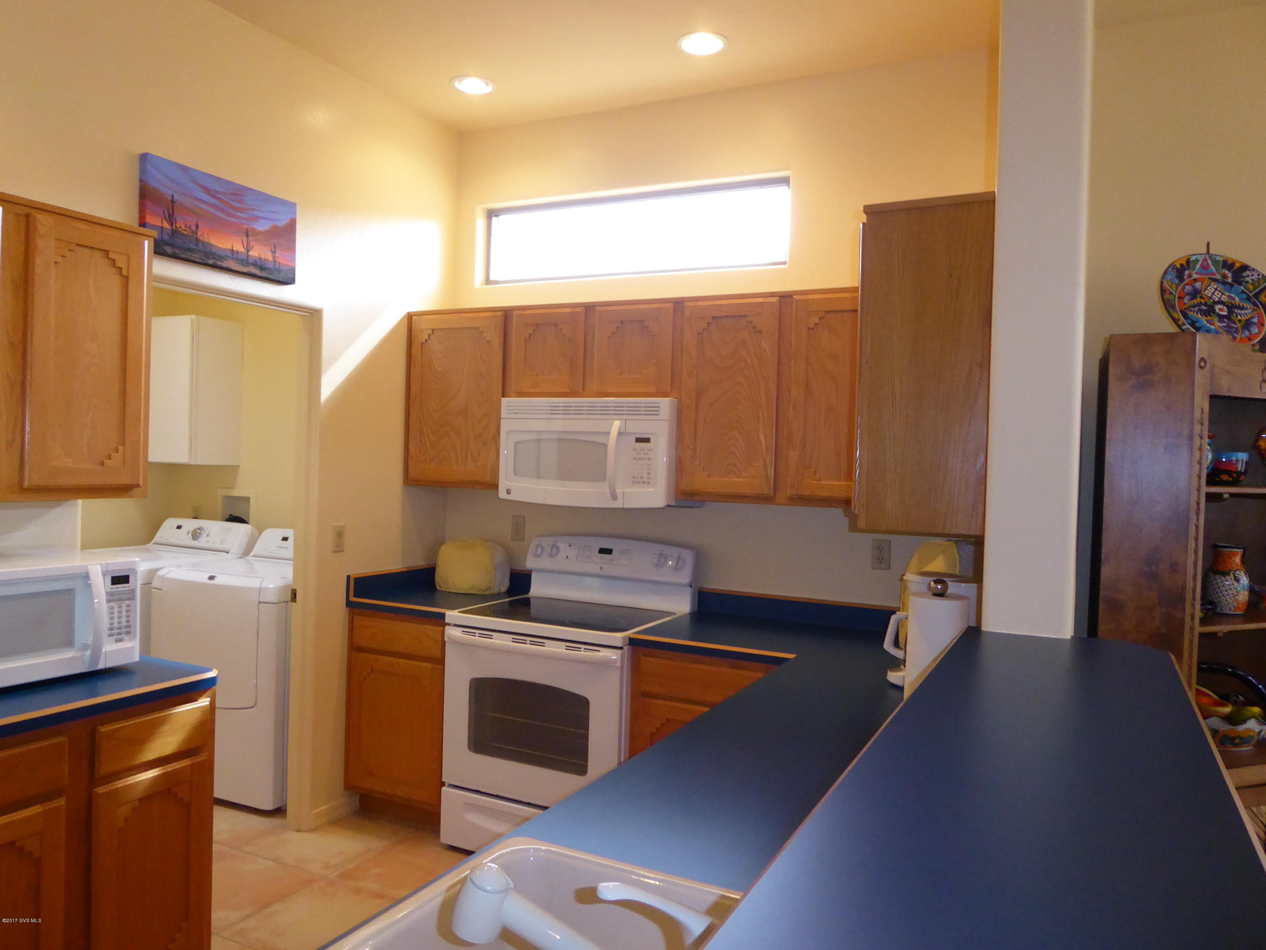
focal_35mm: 25
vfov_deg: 54.9
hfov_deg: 69.4
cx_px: 633
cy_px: 475
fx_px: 914
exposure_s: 1/60
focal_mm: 4.3
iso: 500
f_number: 3.3
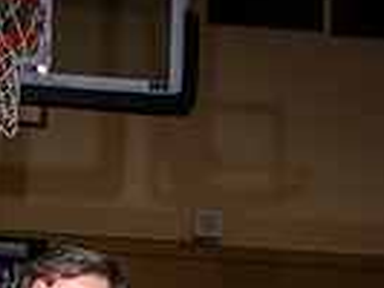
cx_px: 55
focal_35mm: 114
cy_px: 625
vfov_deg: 11.4
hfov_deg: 17.1
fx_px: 1266
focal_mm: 35
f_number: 8
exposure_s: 1/125
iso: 200
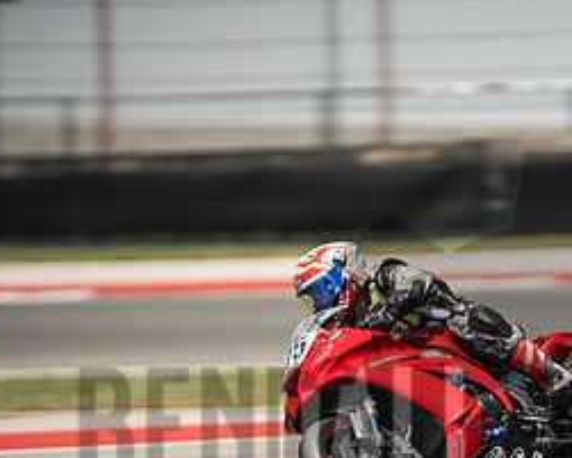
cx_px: 558
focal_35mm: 650
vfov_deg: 2.4
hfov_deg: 3.0
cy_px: 432
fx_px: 11008
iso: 200
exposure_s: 1/250
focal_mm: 200
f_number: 2
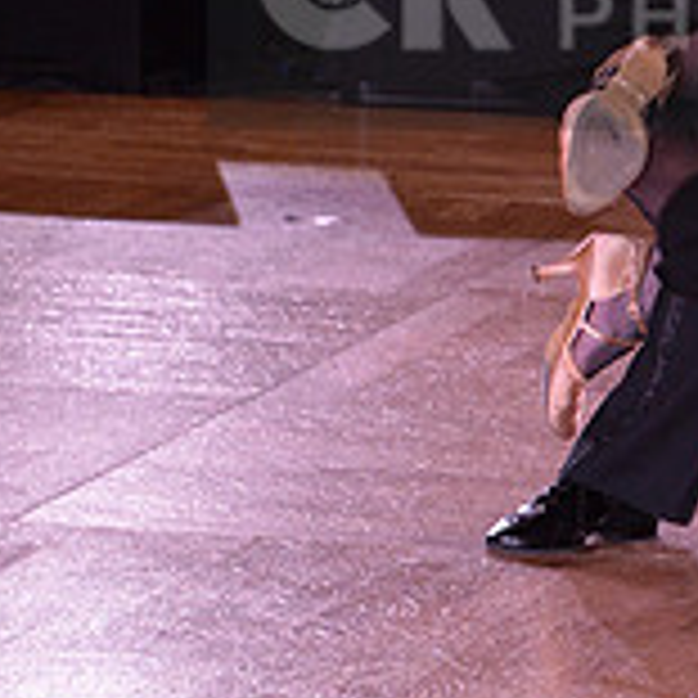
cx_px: 831
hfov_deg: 4.1
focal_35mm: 430
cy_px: -18
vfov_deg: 4.1
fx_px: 9810
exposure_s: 1/250
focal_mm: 135
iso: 2000
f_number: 7.1
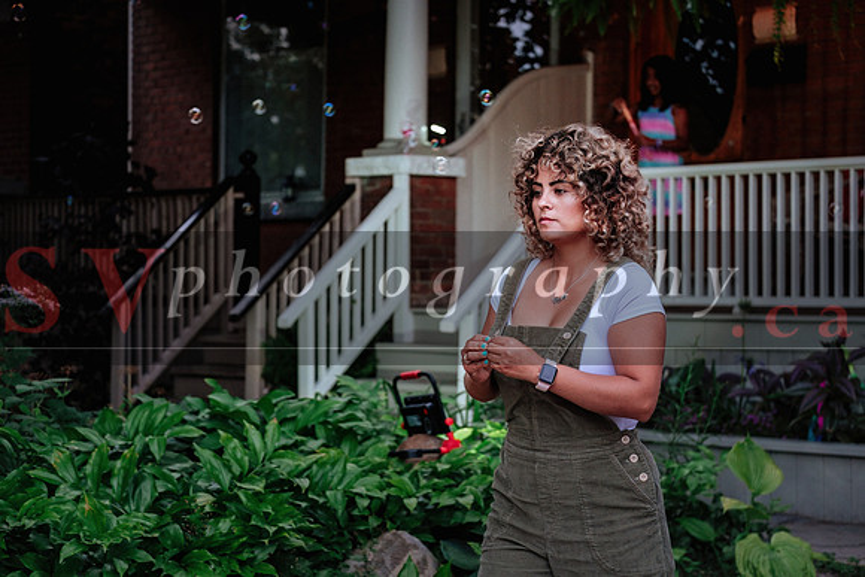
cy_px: 288
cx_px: 432
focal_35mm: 75
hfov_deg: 27.0
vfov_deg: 18.2
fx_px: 1802
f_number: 2.8
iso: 1600
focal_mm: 50
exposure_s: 1/250
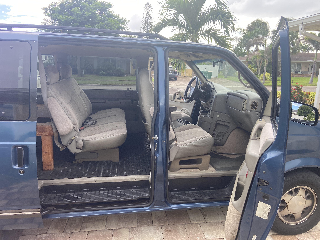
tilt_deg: -12.6
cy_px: 120
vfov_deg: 53.1
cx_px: 160
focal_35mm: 26
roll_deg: -1.0
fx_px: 240
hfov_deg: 67.3
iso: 32
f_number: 1.8
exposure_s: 1/345
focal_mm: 4.25
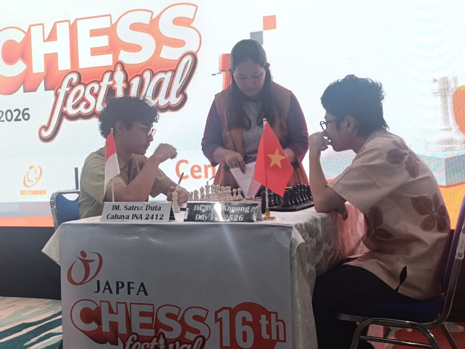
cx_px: 232
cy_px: 174
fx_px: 604
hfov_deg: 42.1
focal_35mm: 45
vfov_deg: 32.2
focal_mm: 4.7
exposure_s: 1/50
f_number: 1.7
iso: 320
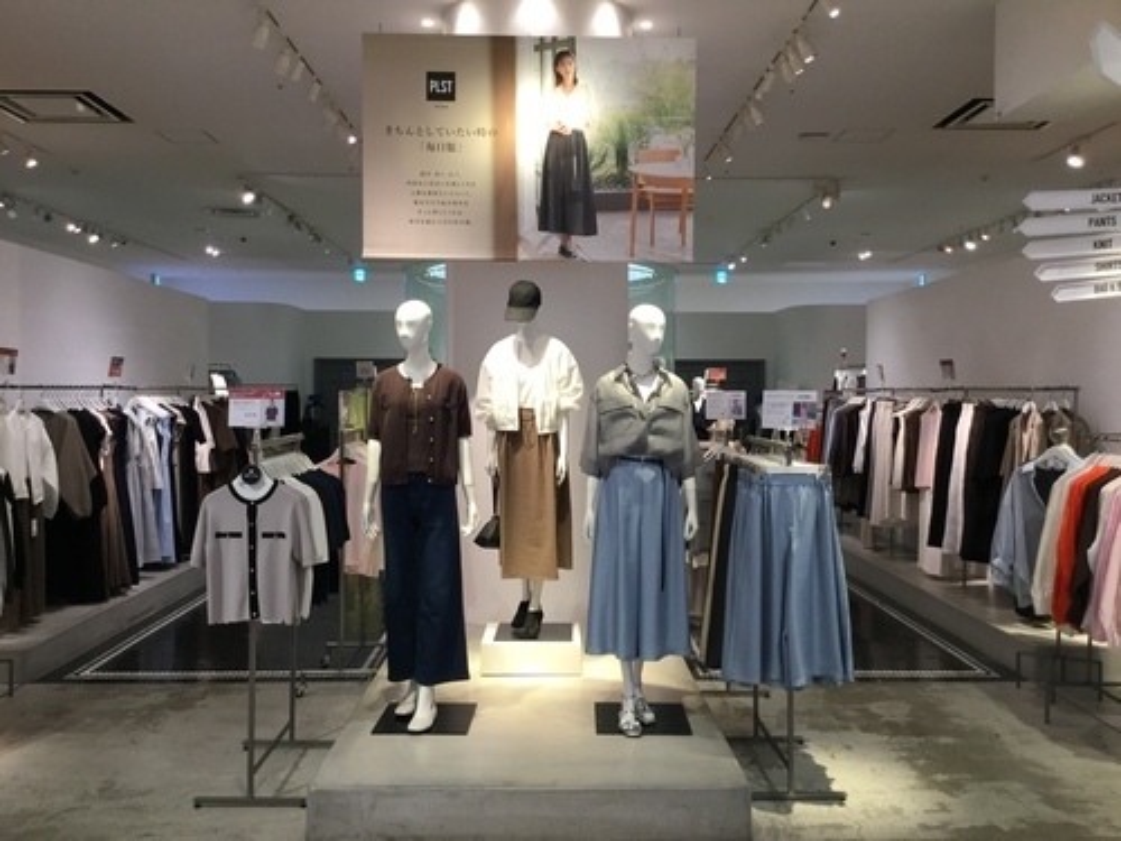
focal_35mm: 31
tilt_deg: -0.4
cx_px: 560
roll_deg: +0.0
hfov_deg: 58.4
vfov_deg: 45.4
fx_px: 1004
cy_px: 420
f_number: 2.4
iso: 25
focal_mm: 3.3
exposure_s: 1/30
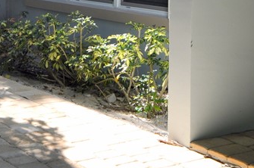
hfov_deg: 22.0
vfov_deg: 14.1
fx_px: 652
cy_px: -55
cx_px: 118
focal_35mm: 93
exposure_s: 1/180
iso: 200
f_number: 6.7
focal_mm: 19
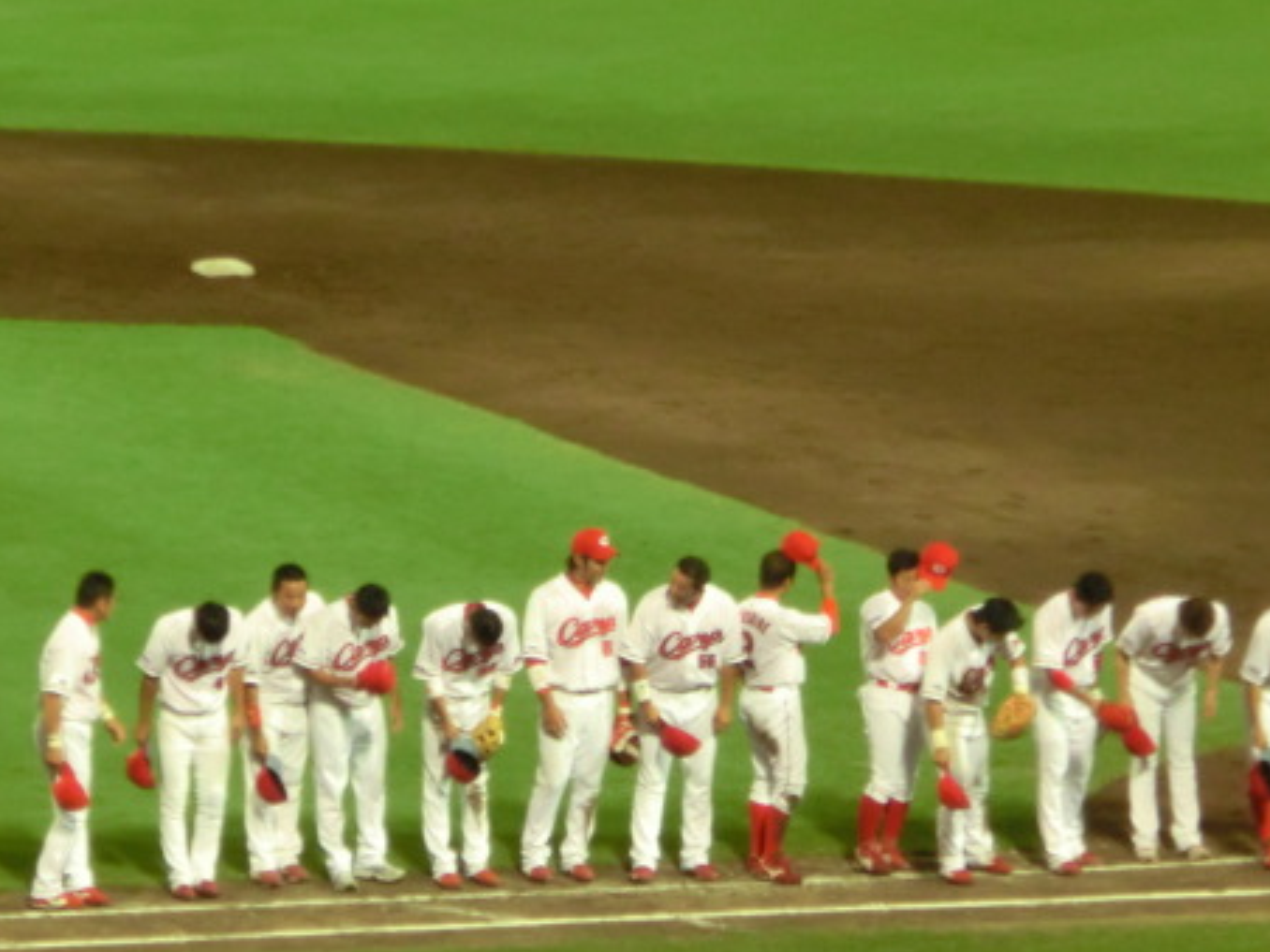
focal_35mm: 309
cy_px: 514
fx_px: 11337
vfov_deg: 4.8
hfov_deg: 6.4
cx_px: 576
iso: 800
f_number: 5.8
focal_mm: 38.6
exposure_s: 1/125
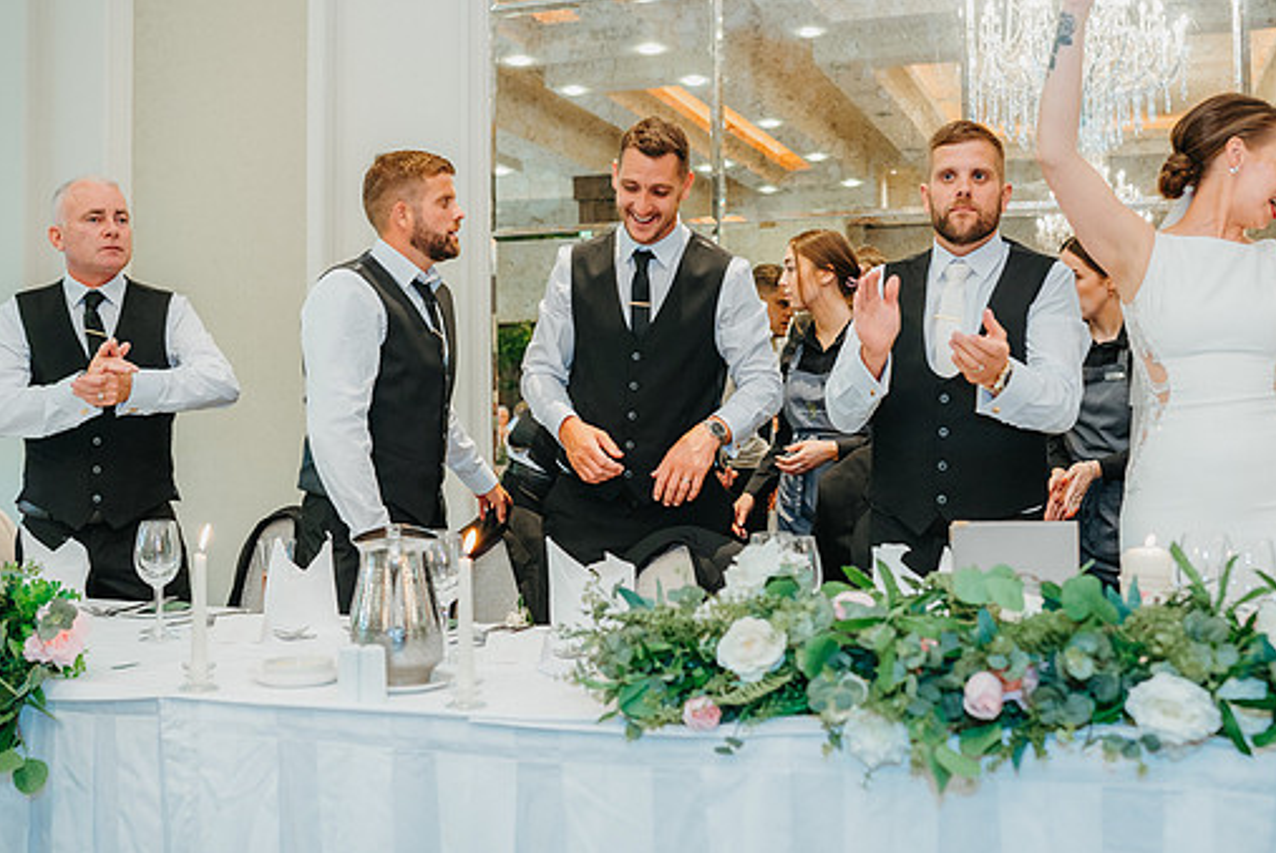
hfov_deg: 48.4
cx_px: 664
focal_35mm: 40
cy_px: 404
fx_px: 1419
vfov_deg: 33.5
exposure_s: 1/125
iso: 1600
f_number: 2.8
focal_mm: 35
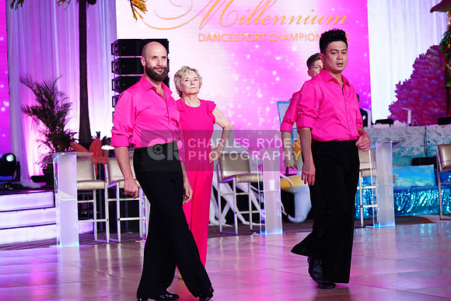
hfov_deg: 19.5
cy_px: 150
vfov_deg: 13.0
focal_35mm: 105
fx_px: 1316
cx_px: 226
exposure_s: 1/400
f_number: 4
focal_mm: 105
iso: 2500
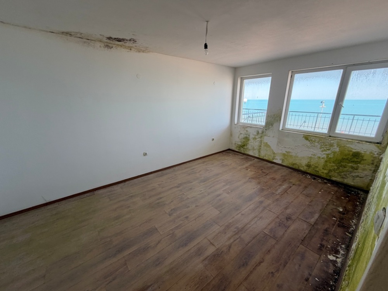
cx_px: 194
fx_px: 157
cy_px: 146
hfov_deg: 102.1
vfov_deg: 85.7
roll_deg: +1.4
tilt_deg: -17.5
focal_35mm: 14
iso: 64
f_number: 2.2
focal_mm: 2.22
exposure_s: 1/121
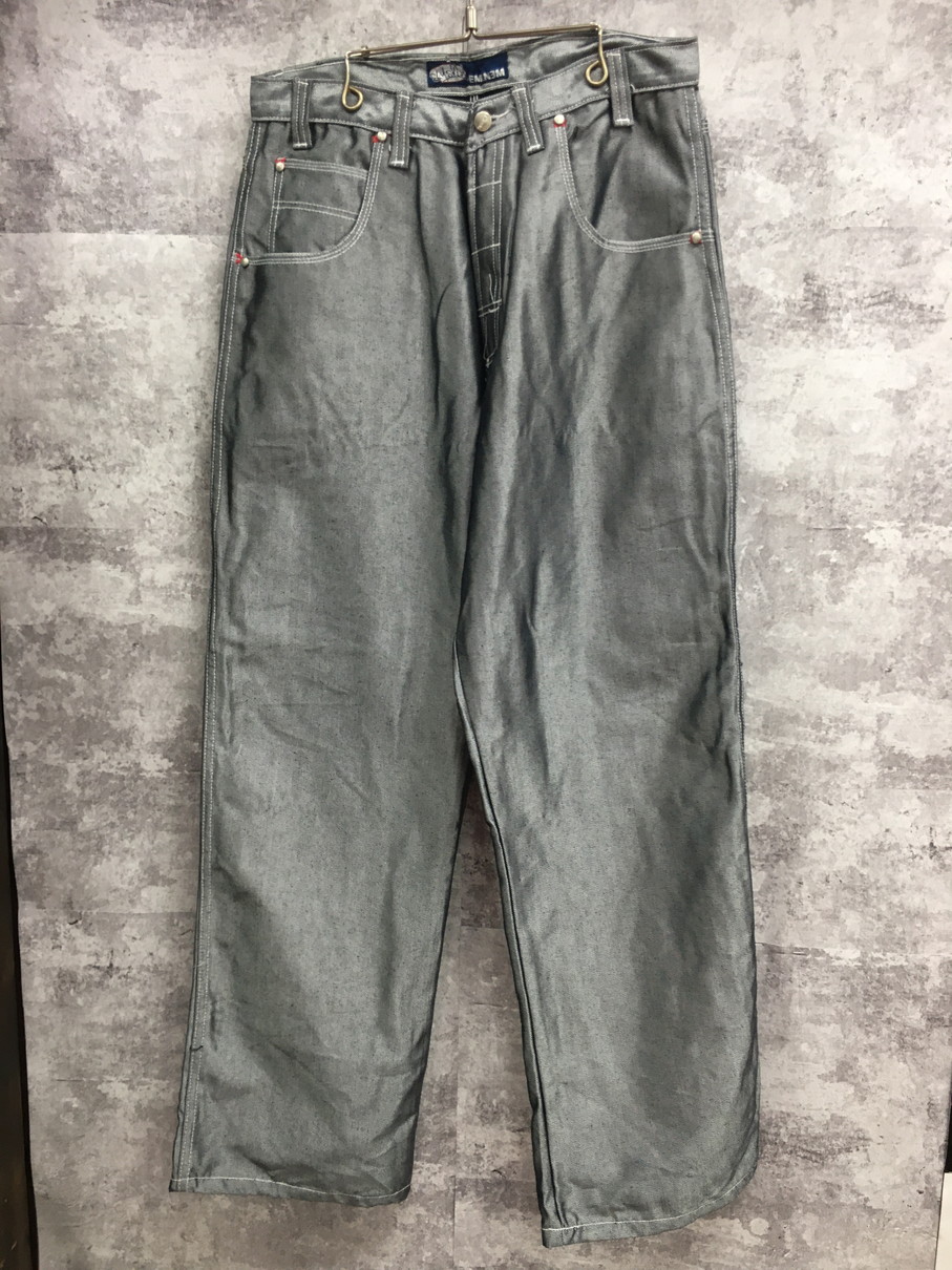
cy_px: 635
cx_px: 476
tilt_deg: -8.6
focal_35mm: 29
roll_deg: -0.5
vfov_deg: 61.7
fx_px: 1064
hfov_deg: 48.2
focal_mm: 4.15
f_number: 2.2
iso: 80
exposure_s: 1/33
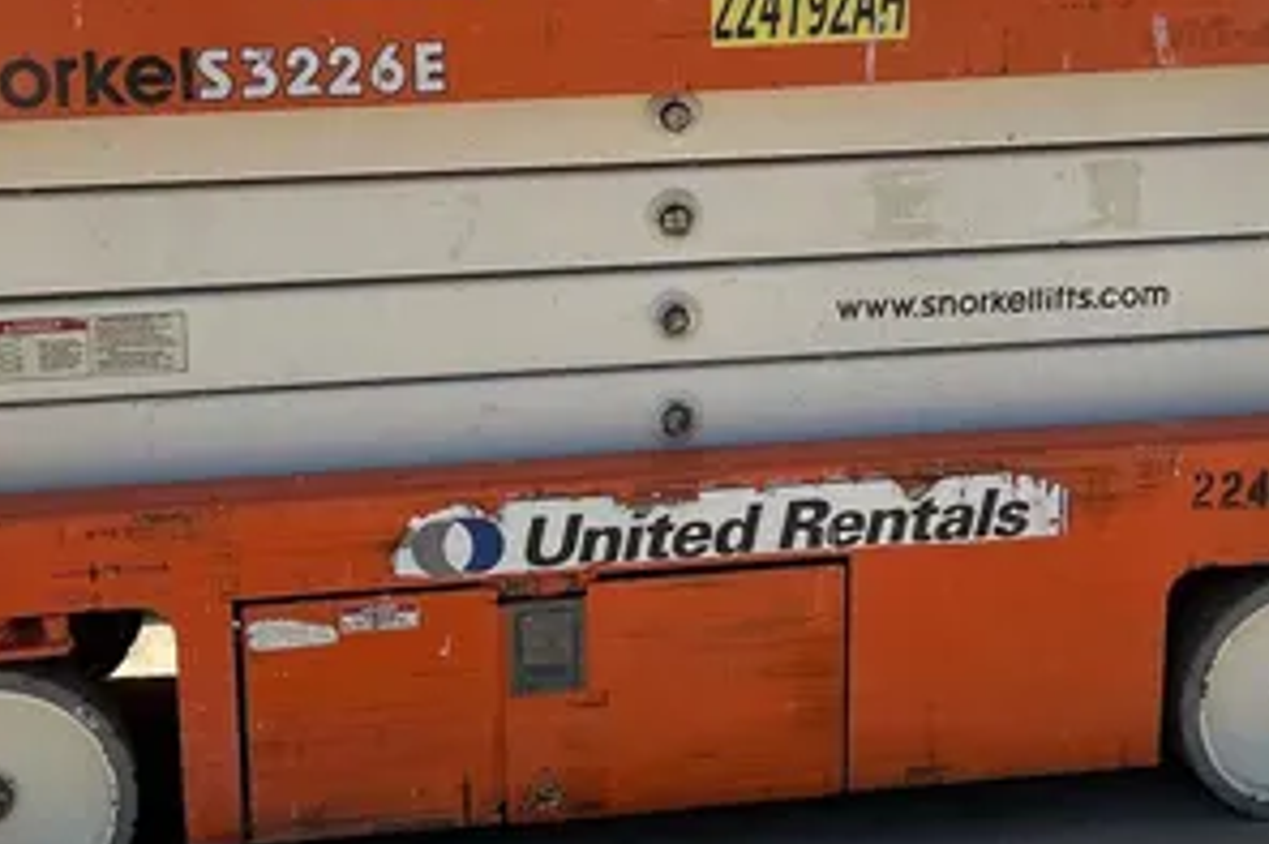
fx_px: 2360
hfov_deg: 30.1
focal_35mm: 67
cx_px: 613
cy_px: 281
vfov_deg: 20.2
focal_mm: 5.7
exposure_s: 1/3571
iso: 50
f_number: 1.5
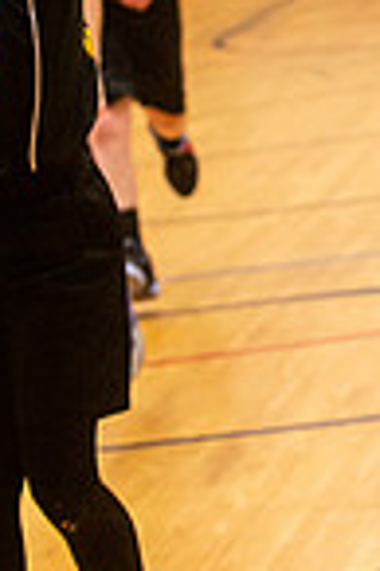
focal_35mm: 357
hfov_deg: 3.8
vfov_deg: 5.7
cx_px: 378
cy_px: -176
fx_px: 5666
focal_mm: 116
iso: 5000
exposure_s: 1/500
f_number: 4
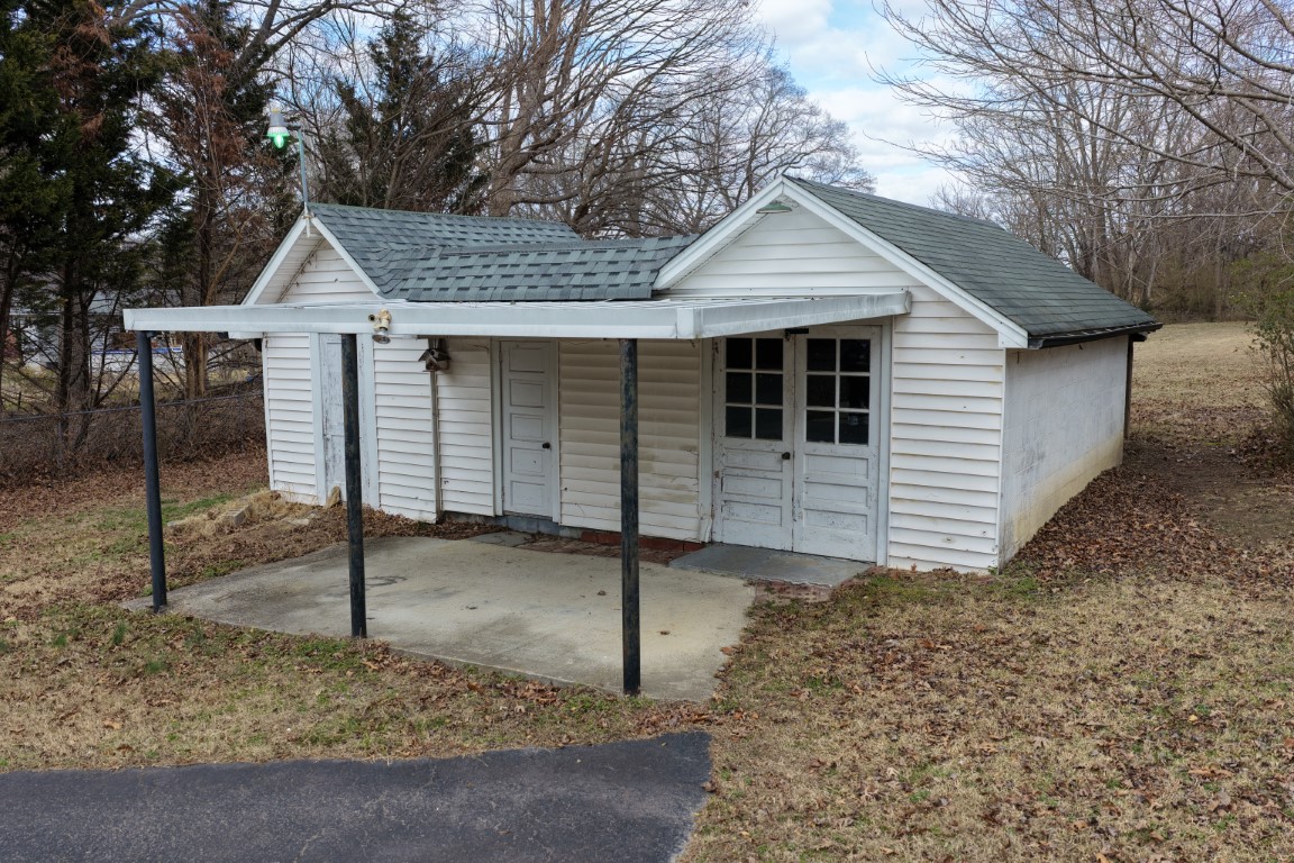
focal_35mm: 28
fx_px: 1006
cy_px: 432
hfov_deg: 65.5
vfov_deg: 46.4
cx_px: 647
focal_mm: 14.45
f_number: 2.8
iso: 250
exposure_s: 1/1000
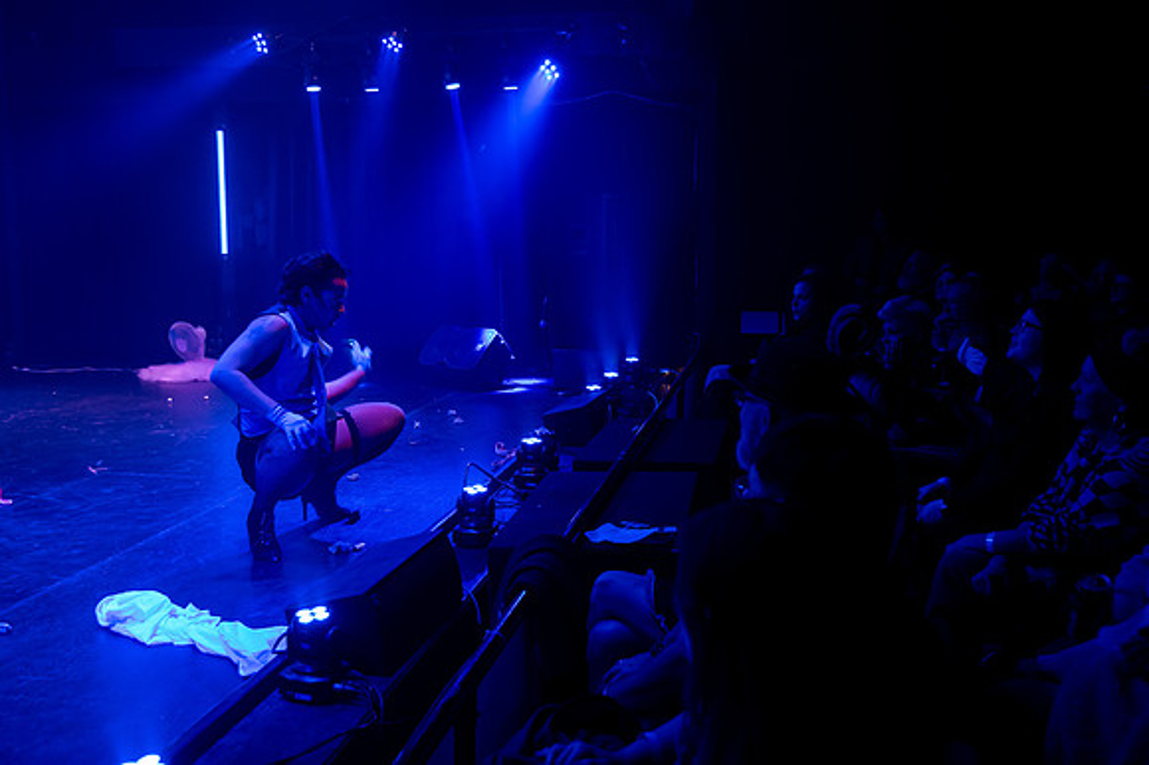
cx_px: 562
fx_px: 1101
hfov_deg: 55.1
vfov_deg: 38.2
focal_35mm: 35
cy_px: 339
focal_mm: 31
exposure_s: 1/80
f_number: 4
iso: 3200
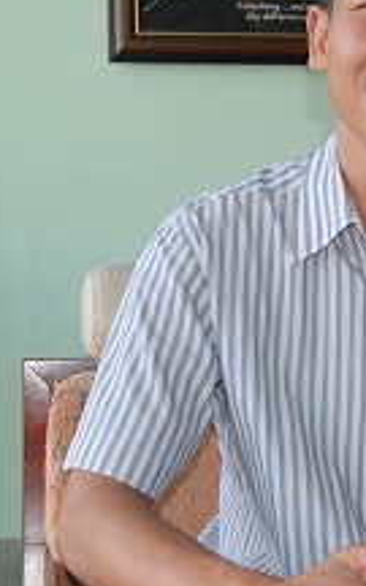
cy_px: 156
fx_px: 1296
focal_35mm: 81
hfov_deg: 16.0
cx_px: 268
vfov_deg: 25.2
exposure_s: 1/500
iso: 1600
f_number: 5.6
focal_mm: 23
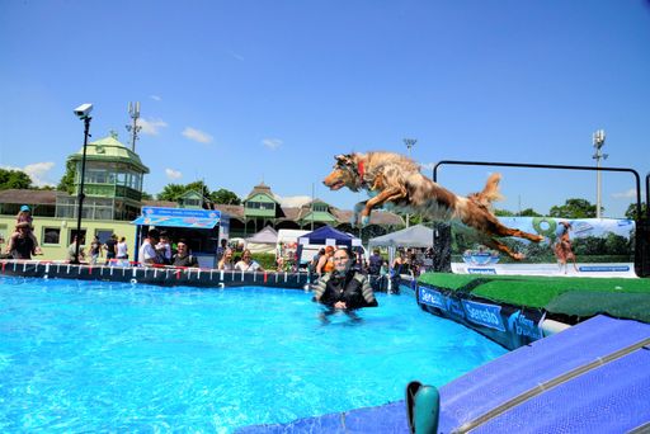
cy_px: 217
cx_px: 325
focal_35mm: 24
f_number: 18
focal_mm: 24
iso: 2000
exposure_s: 1/1000
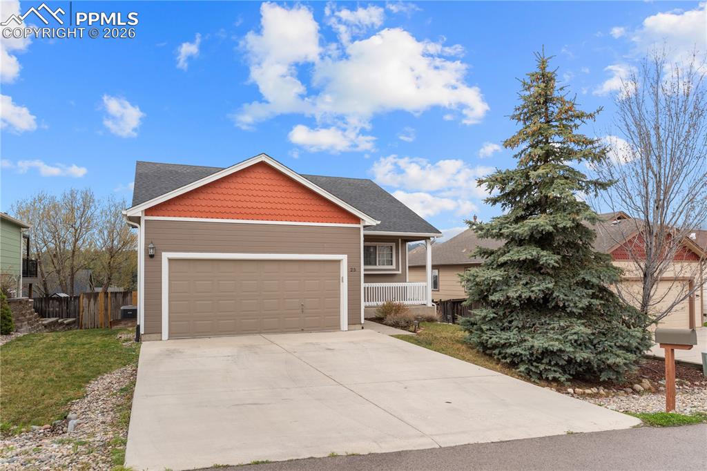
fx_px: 491
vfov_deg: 51.3
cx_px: 354
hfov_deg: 71.5
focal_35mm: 25
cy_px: 236
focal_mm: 25
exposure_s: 1/200
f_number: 8
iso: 160
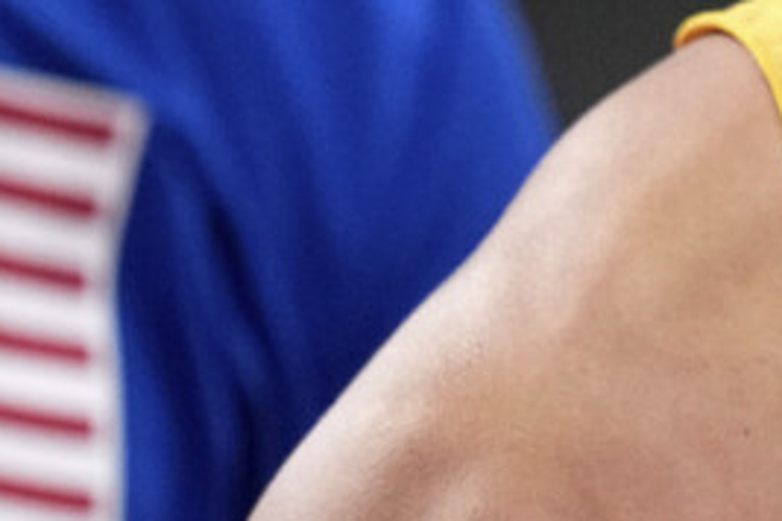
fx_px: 51977
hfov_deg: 0.9
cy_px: -218
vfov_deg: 0.6
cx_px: 1309
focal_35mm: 2393
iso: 2500
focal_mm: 400
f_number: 2.8
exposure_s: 1/4000
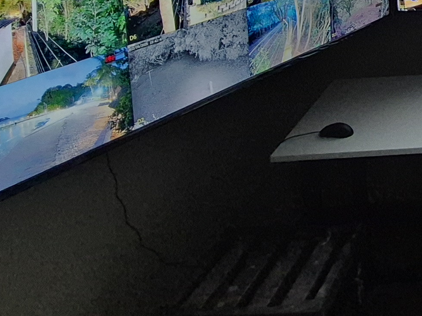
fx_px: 646
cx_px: 585
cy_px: -34
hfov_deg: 28.0
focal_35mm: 53
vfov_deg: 25.5
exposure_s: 1/60
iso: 640
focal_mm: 1.74
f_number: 2.2
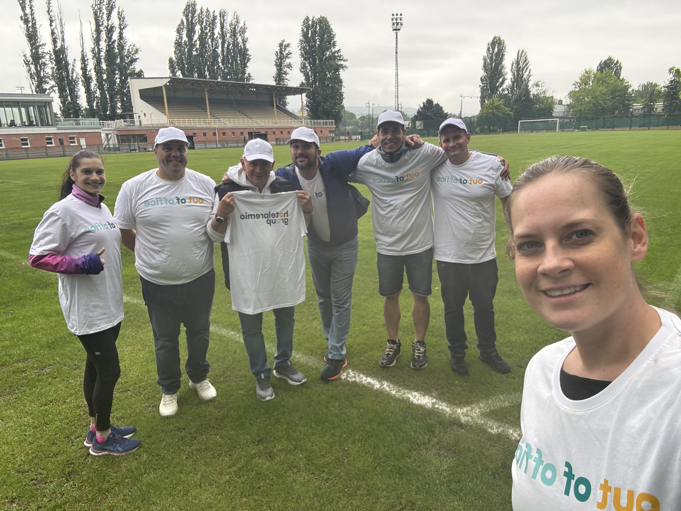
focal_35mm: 23
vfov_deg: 58.9
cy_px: 256
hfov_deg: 73.9
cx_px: 340
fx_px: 452
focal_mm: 2.69
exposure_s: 1/151
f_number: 1.9
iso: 40
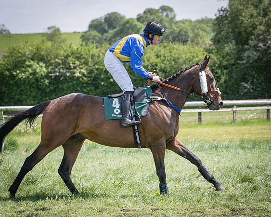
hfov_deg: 15.5
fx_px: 993
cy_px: 108
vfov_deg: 12.4
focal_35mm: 124
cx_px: 108
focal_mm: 110
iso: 400
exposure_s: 1/1600
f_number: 5
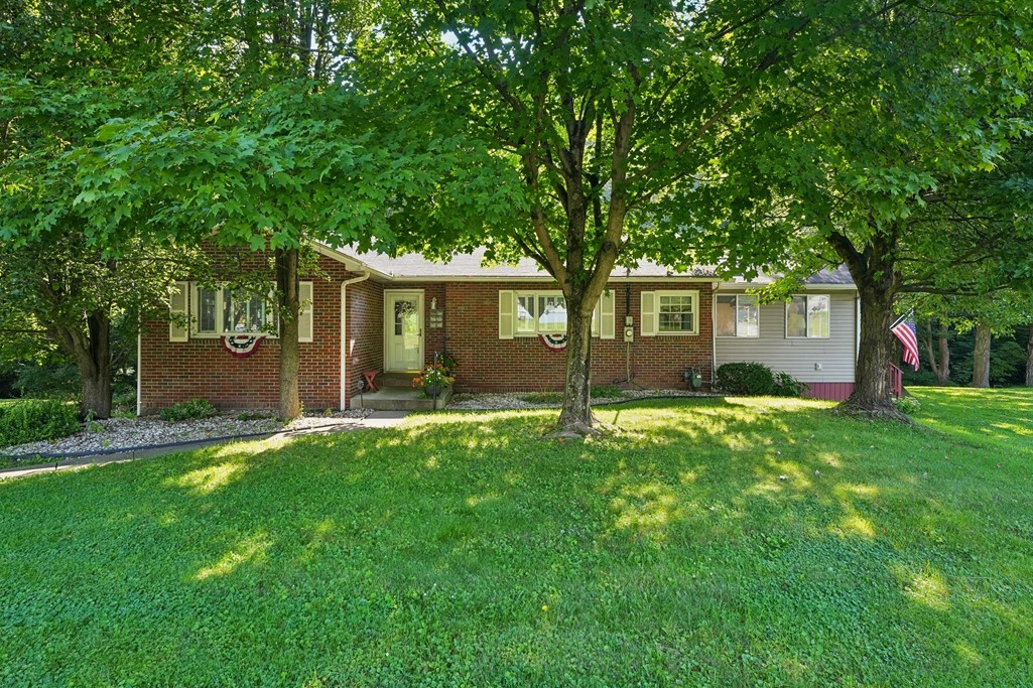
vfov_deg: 66.4
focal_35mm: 18
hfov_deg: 89.0
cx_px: 507
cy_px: 329
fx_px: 525
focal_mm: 17.3
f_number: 8
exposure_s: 1/30
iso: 200
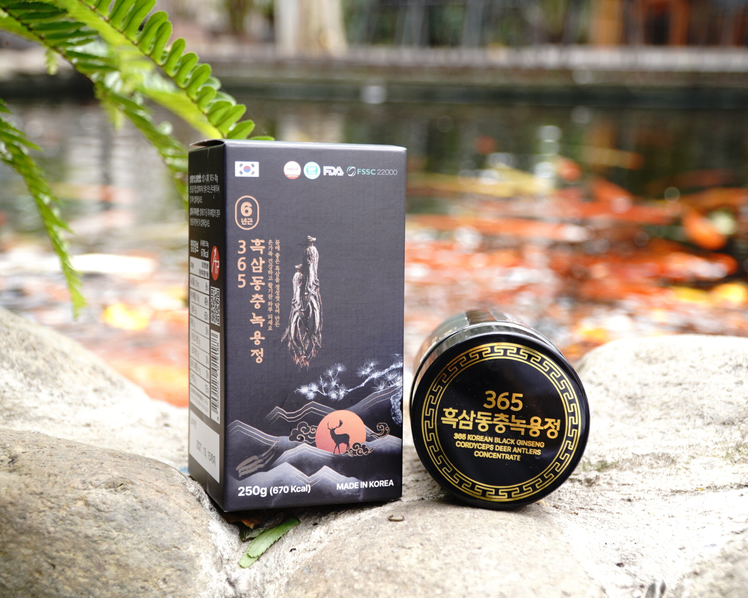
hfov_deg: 38.8
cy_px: 302
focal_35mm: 48
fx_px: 1063
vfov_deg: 31.5
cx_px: 384
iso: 160
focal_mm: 28
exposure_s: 1/80
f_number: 4
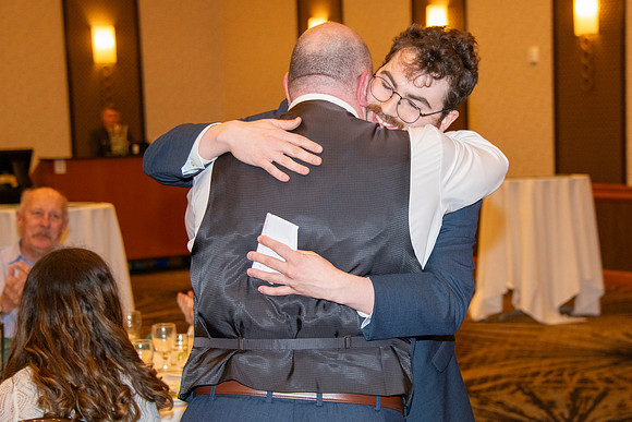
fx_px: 1576
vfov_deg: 15.2
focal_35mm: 90
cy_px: 200
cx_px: 405
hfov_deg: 22.6
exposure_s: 1/60
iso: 2000
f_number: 5.6
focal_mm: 70
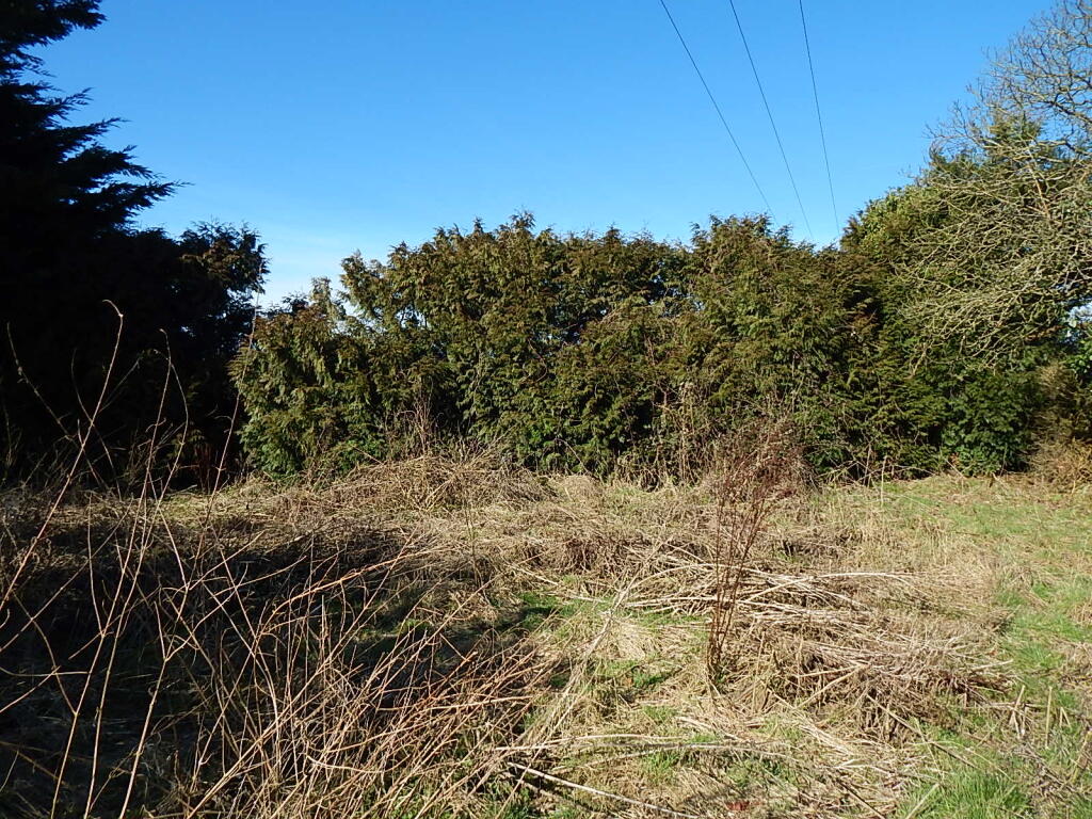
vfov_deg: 61.1
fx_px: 694
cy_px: 410
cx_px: 546
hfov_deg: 76.4
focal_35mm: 22
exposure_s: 1/800
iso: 125
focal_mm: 4
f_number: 3
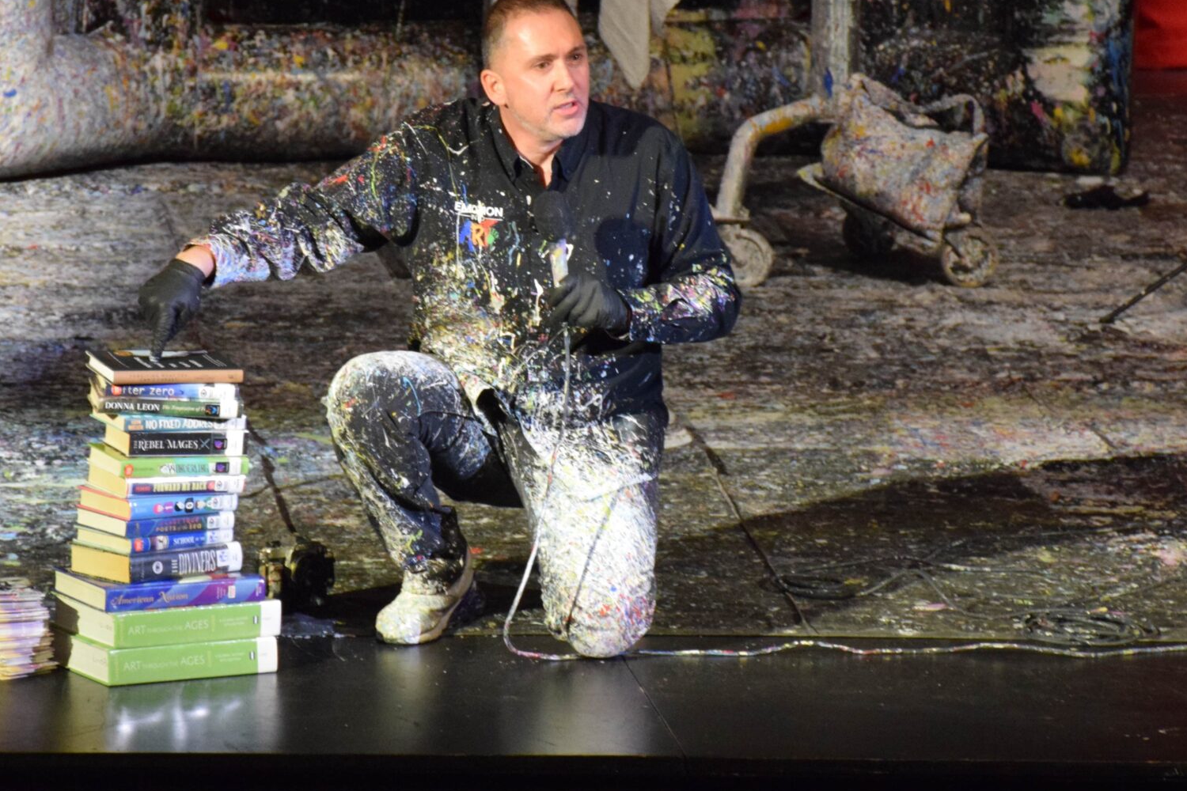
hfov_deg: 7.7
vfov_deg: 5.1
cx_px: 518
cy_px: 261
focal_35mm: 269
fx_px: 8864
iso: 3200
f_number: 5.6
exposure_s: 1/60
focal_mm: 105
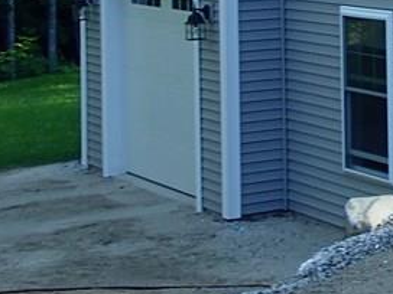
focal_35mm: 143
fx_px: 1623
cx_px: 620
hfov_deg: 12.9
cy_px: -111
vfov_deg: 10.1
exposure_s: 1/100
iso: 100
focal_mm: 6.86
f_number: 3.5
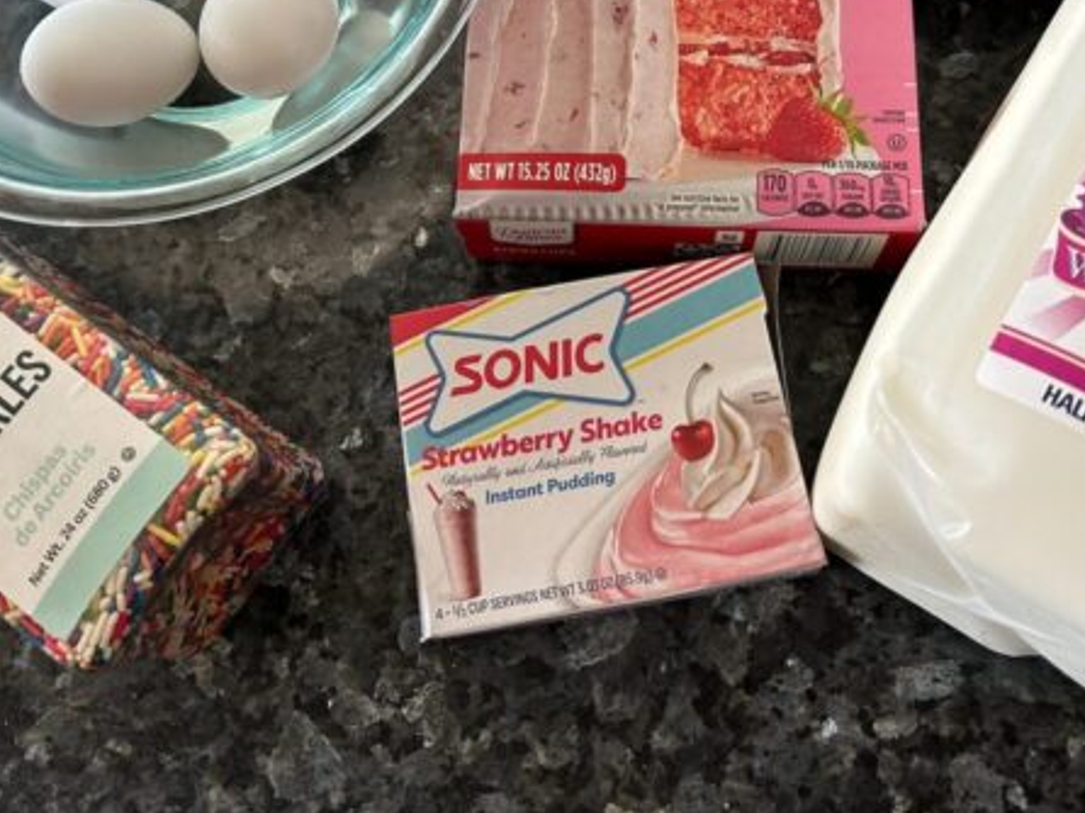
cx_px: 525
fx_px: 1316
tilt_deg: -70.2
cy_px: 195
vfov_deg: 33.6
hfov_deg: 44.8
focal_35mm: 42
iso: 125
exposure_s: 1/60
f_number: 1.5
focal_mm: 5.7
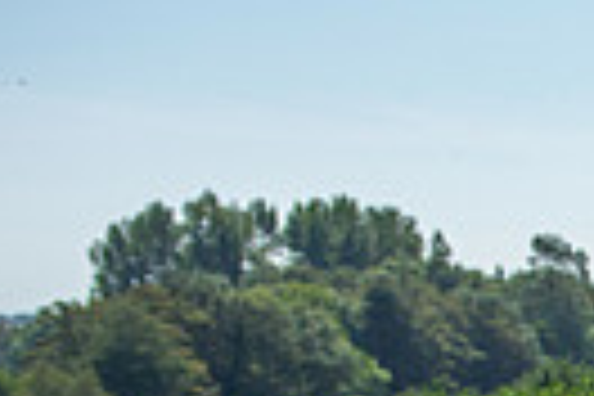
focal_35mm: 172
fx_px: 2838
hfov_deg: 10.9
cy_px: 758
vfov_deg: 7.7
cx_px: 1197
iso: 100
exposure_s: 1/5000
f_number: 4
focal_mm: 26
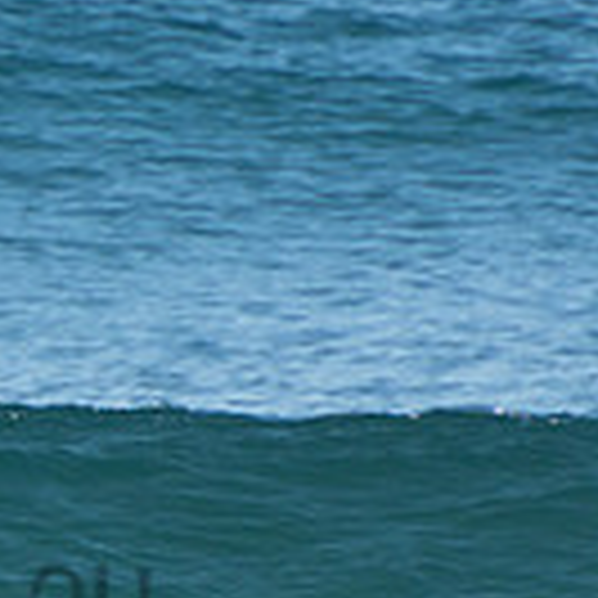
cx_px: -324
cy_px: 546
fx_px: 43428
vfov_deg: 0.8
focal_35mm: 2222
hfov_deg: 0.8
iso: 320
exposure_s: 1/1000
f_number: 5.6
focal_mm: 400
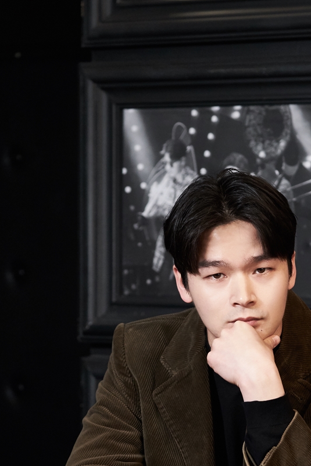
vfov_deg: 13.0
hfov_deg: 8.7
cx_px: 234
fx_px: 2048
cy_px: 363
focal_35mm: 158
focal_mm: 94
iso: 2000
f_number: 4
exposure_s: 1/160
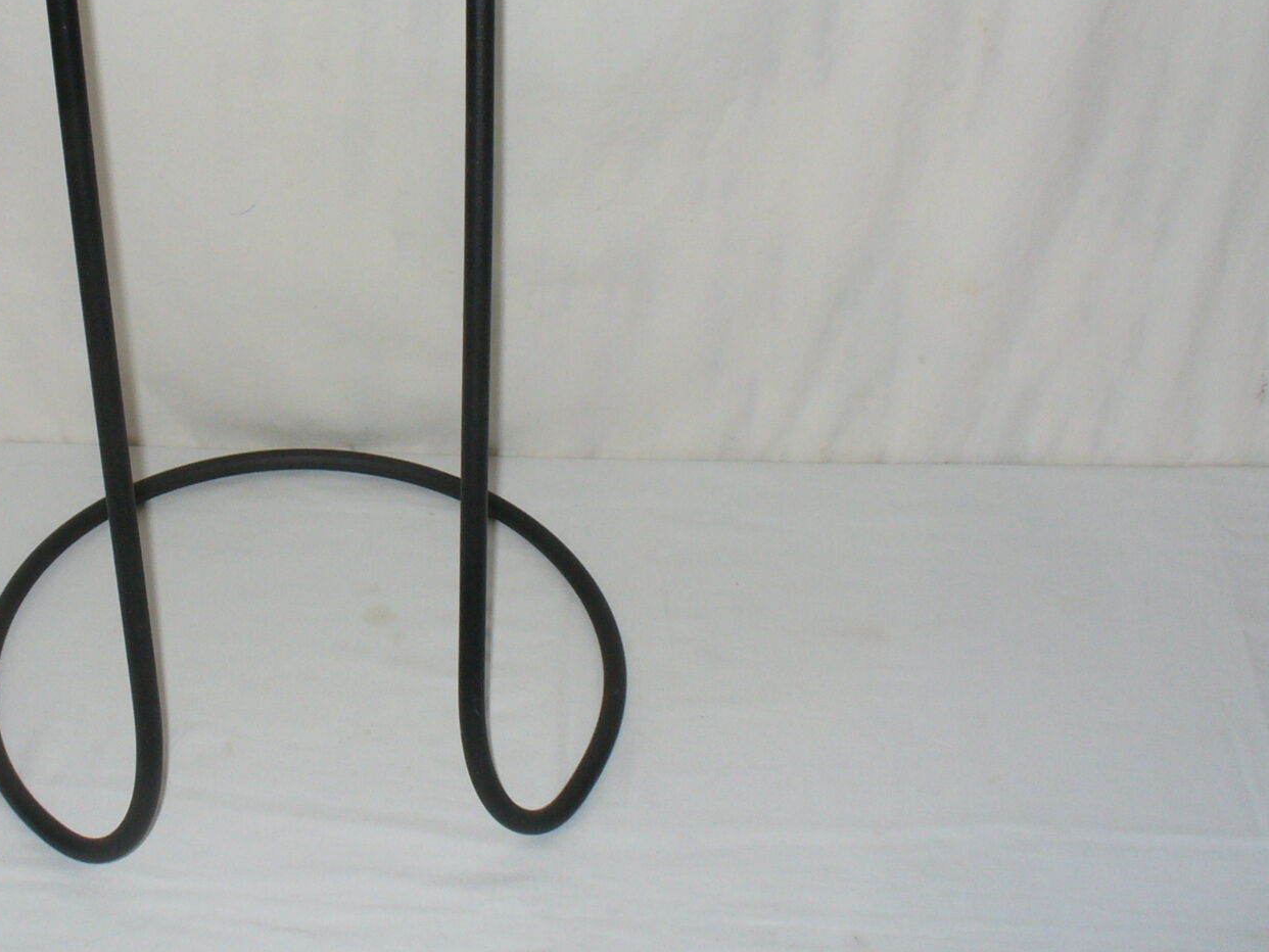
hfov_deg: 31.4
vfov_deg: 23.7
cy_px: 201
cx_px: 411
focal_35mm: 61
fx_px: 2237
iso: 100
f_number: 2.8
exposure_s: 1/30
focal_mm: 6.1
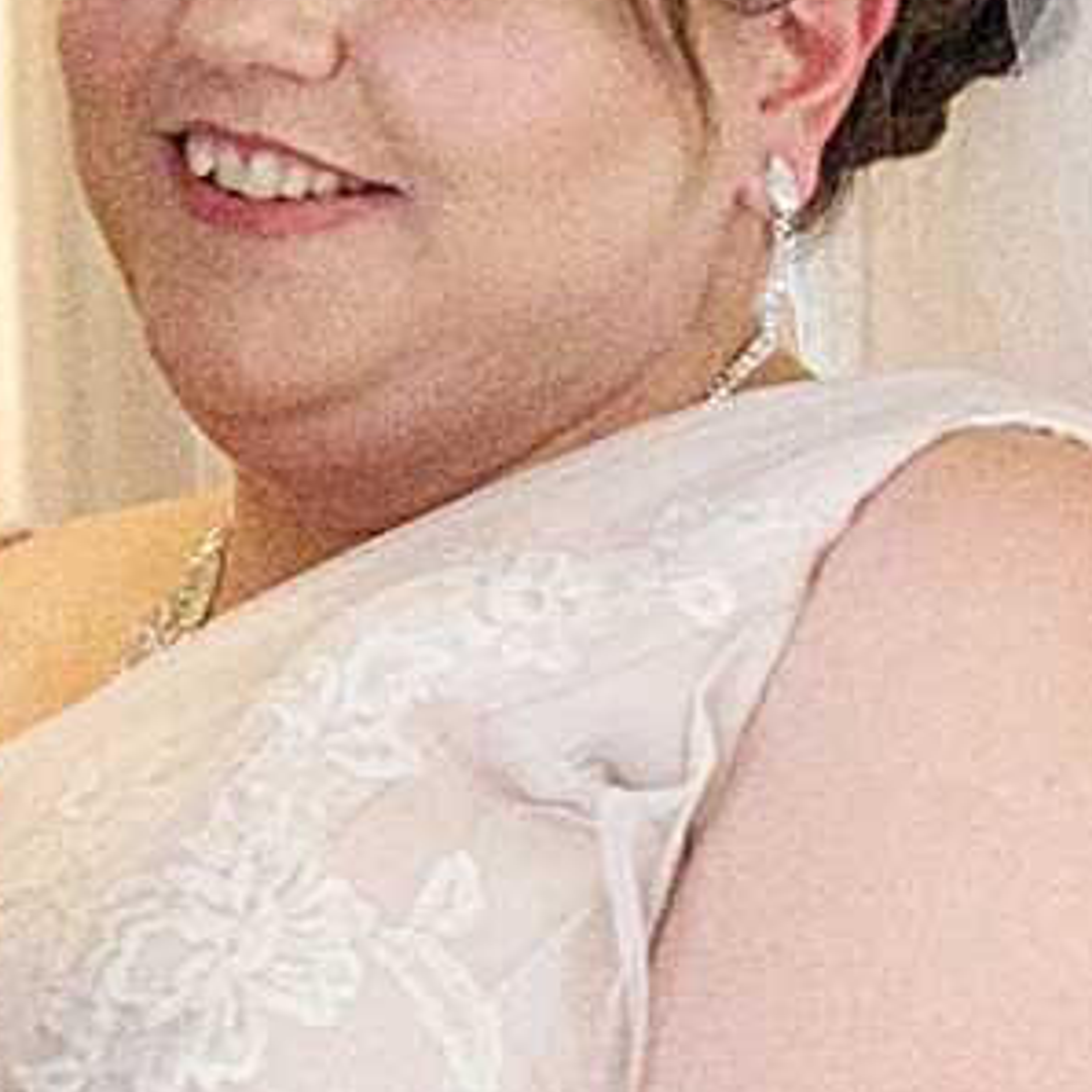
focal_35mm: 250
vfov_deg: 7.0
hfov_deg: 6.9
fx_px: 8923
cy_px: 1301
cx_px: -517
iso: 8000
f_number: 4.5
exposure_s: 1/160
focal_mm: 35
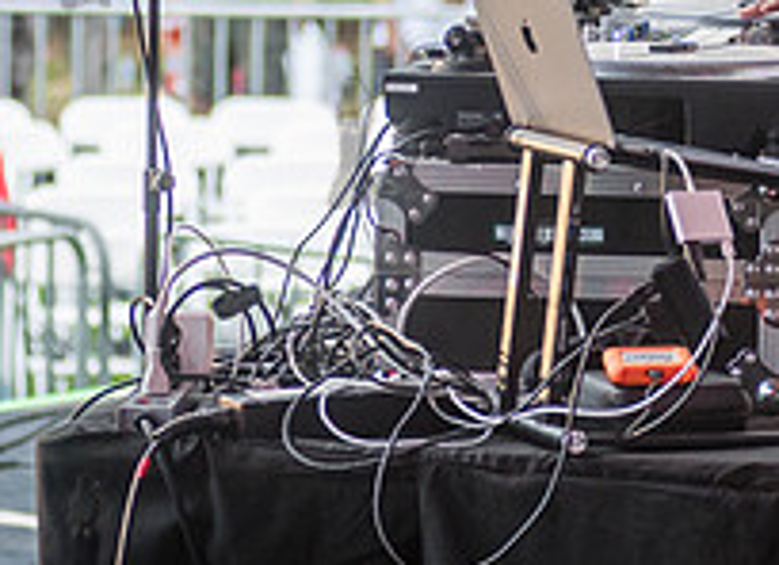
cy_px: -123
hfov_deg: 7.5
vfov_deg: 5.5
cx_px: 883
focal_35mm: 264
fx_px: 5872
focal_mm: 80
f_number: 3.2
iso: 1000
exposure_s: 1/800
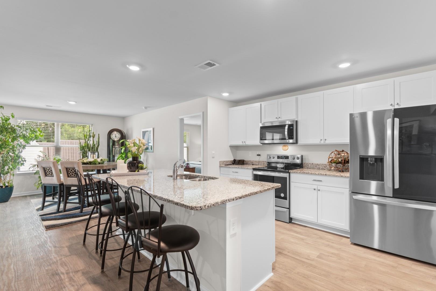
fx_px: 194
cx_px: 218
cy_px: 146
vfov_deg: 73.7
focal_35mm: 16
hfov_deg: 96.7
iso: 100
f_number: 4.8
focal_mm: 11
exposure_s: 1/2
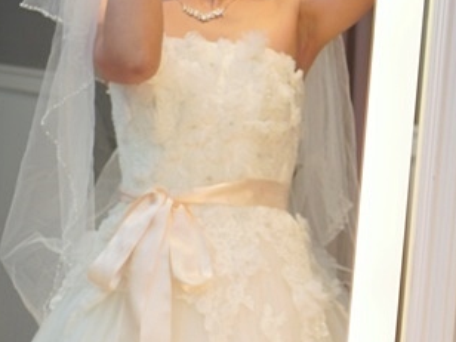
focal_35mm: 110
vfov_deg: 13.4
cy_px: 66
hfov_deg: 16.9
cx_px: 585
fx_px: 1449
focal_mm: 44
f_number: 5.6
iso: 800
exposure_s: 1/125
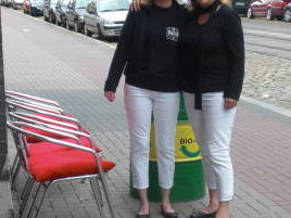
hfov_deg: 17.4
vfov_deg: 13.1
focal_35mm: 113
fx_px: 950
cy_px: 108
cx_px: 185
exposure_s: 1/125
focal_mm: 10.4
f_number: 4
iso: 100
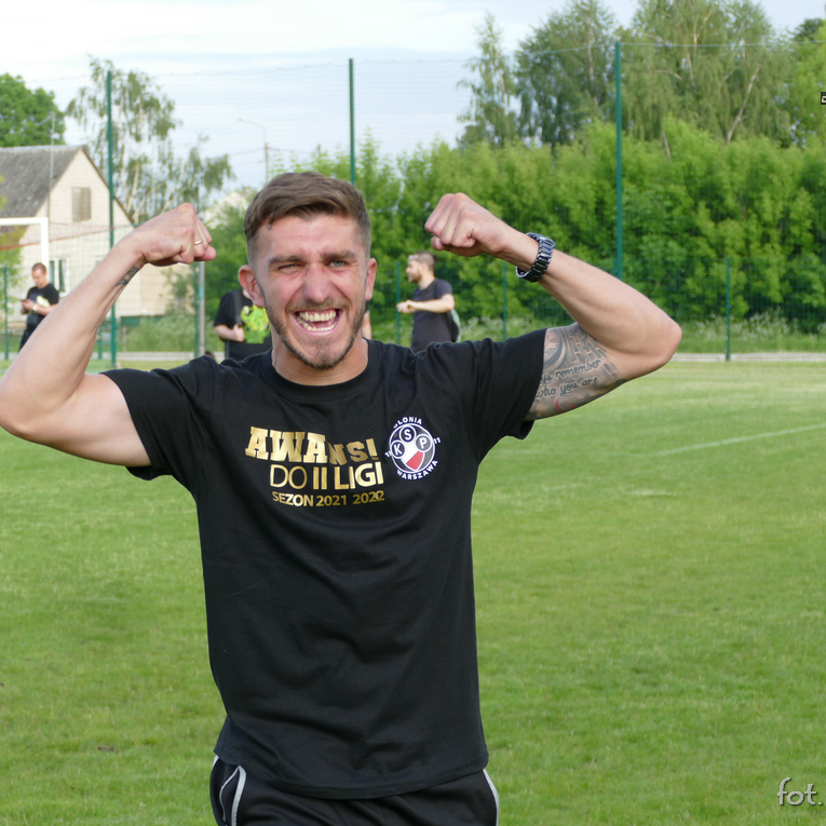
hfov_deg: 15.1
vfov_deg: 15.2
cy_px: 413
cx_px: 339
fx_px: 3105
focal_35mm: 115
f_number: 3.8
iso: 125
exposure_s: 1/250
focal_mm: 32.65
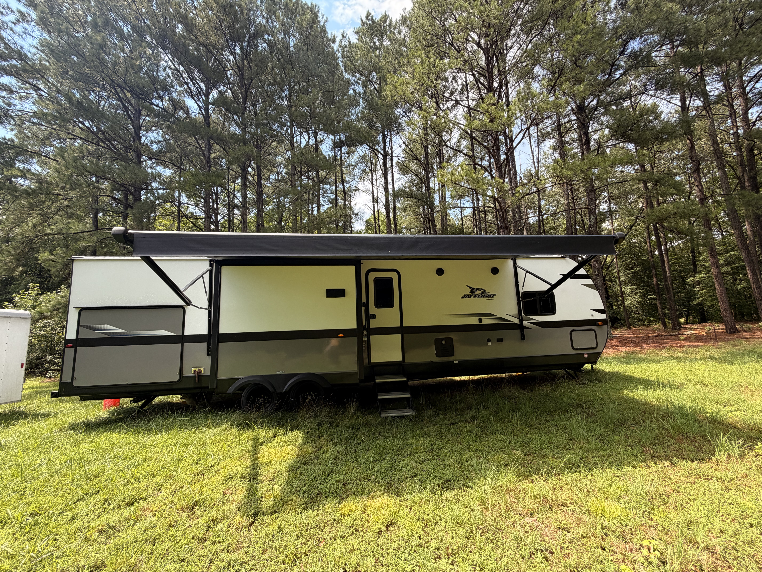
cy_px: 286
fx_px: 308
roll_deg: +2.4
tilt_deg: +8.1
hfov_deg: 102.1
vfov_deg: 85.7
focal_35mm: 14
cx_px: 381
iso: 64
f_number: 2.2
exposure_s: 1/494
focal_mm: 2.22
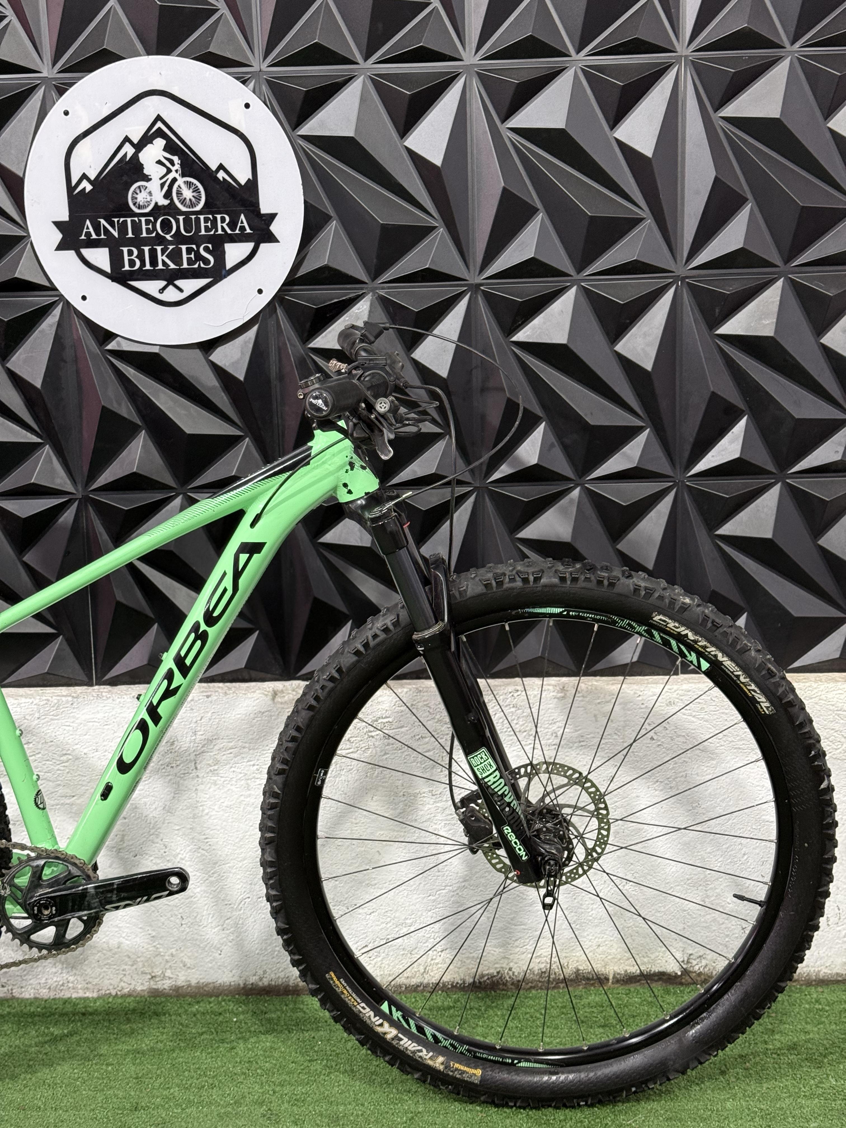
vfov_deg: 39.7
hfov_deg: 30.3
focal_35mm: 48
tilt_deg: -11.6
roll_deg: +1.0
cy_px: 564
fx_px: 1564
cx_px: 423
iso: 160
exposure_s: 1/60
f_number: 1.78
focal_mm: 6.76
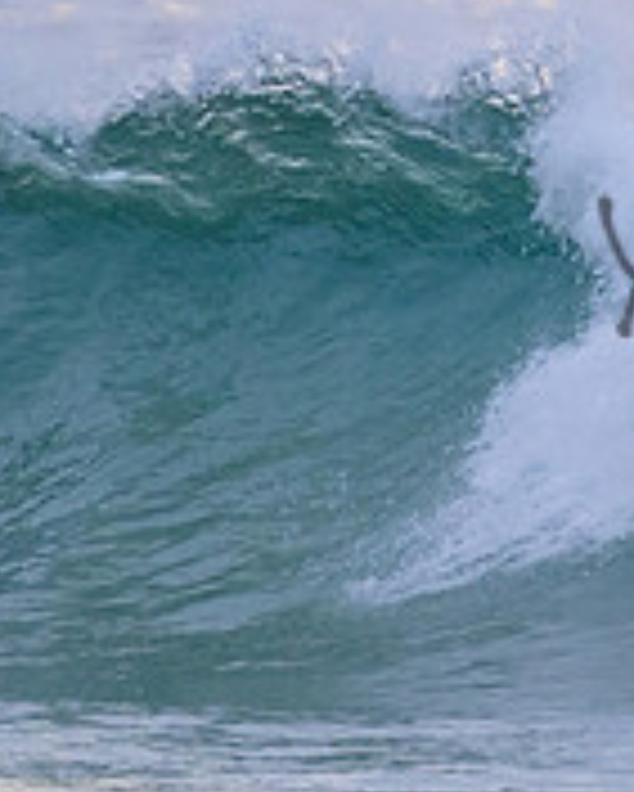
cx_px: 1061
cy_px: 227
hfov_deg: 0.6
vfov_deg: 0.8
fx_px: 58095
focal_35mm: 2479
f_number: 11
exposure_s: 1/125
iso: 4000
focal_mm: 800
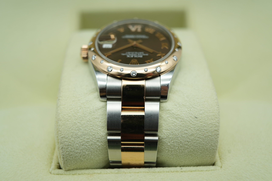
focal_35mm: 35
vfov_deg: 37.9
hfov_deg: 54.4
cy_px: 90
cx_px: 136
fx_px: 264
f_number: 5
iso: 400
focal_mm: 35
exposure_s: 1/250
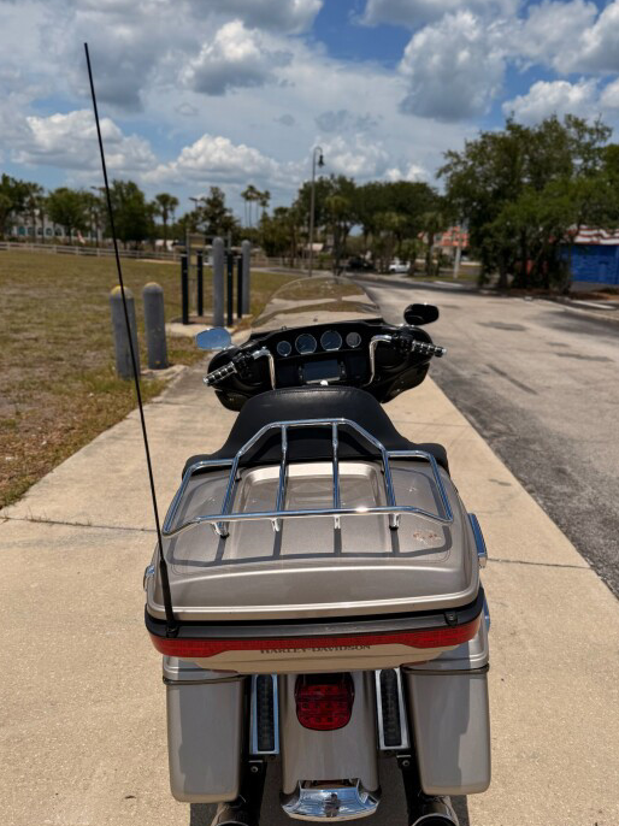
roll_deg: -4.1
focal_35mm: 28
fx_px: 668
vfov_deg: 63.3
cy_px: 458
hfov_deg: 49.7
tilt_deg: -16.4
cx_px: 313
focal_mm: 6.76
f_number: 1.78
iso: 80
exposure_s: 1/10309
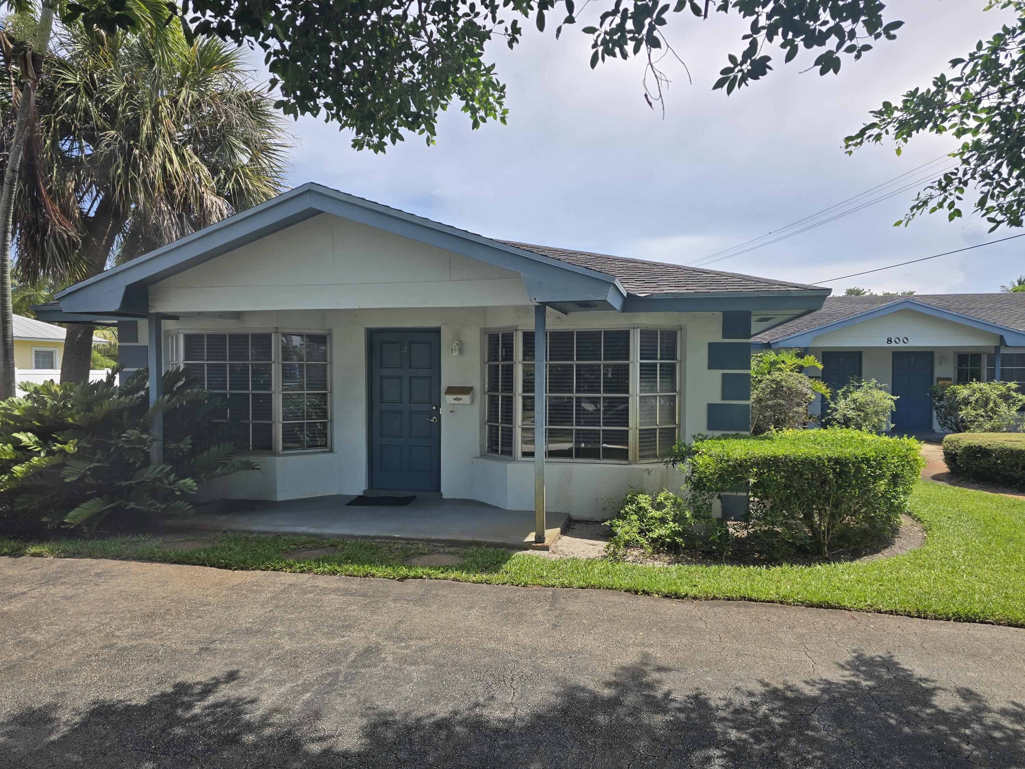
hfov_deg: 73.9
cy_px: 384
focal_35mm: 23
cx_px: 512
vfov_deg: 58.9
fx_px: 681
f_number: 1.7
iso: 12
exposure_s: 1/692
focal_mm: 6.3
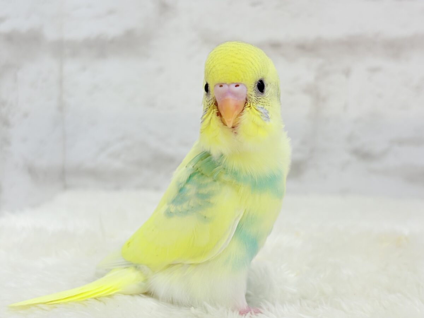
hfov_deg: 36.8
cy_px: 159
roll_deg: -0.1
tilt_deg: -6.3
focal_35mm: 52
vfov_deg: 28.0
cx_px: 212
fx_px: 637
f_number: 1.6
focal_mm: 5.96
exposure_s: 1/100
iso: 50
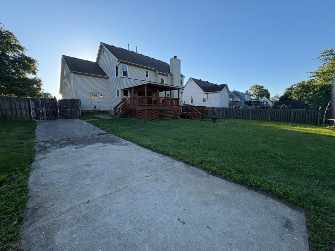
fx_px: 135
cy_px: 126
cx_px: 168
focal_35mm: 14
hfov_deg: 102.1
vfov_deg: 85.7
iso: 40
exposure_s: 1/518
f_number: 2.2
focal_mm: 2.22
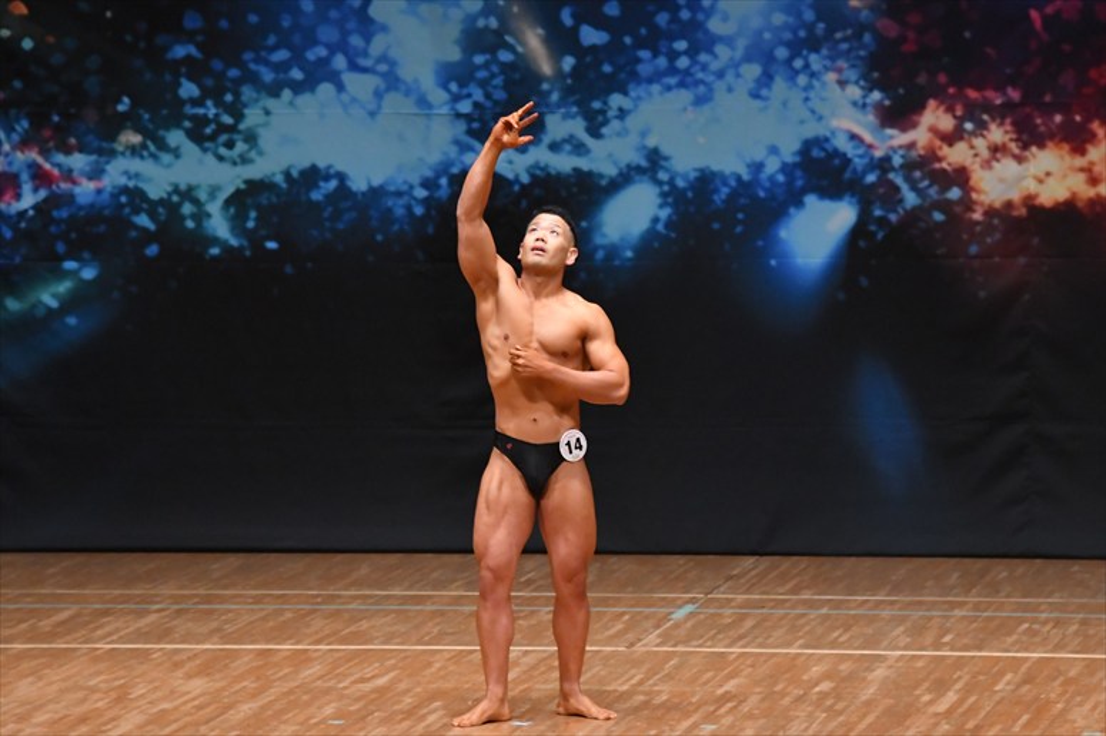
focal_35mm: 240
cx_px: 553
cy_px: 368
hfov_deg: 8.6
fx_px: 7370
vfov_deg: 5.7
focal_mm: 160
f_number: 5.6
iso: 5000
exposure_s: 1/400
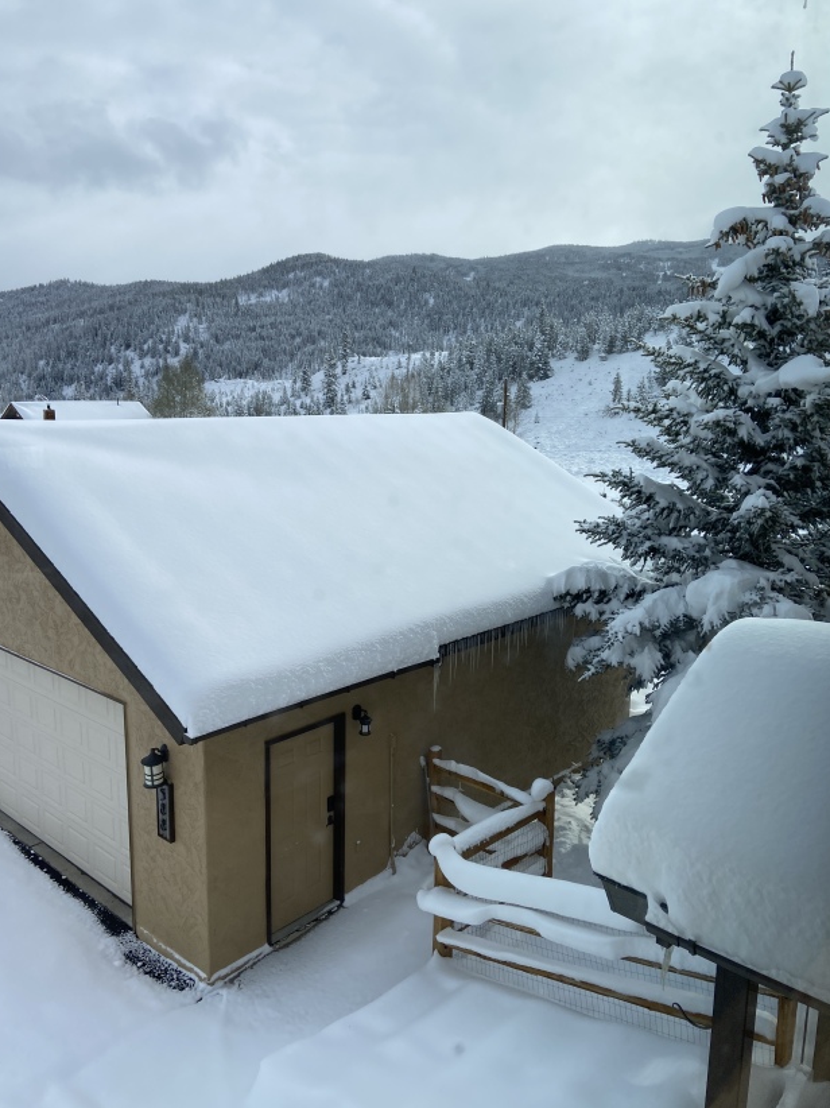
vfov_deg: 65.3
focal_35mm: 27
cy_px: 564
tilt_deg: -11.2
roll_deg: -0.3
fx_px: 864
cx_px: 412
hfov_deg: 51.3
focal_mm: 4.25
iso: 32
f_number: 1.8
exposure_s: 1/2755
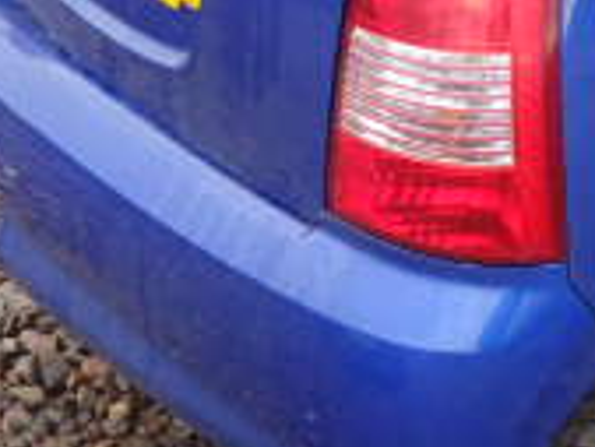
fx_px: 2219
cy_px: 81
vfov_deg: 11.5
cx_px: 933
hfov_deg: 14.1
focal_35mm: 129
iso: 160
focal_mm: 6.1
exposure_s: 1/80
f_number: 4.4
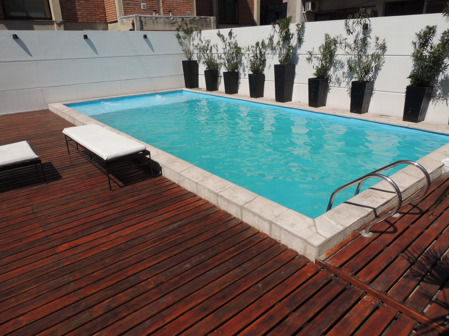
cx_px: 224
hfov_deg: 71.6
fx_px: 311
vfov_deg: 56.8
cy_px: 168
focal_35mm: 24
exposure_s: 1/1600
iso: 100
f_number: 4.2
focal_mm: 4.3
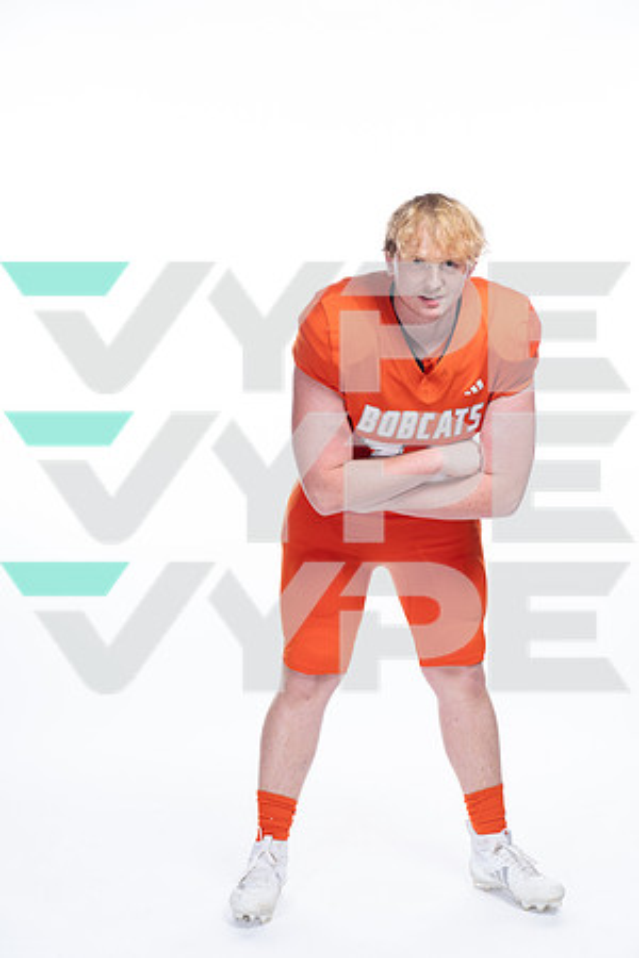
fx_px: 1624
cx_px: 320
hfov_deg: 22.3
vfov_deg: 32.9
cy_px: 479
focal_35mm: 61
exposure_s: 1/250
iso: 400
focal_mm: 61
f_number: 5.6
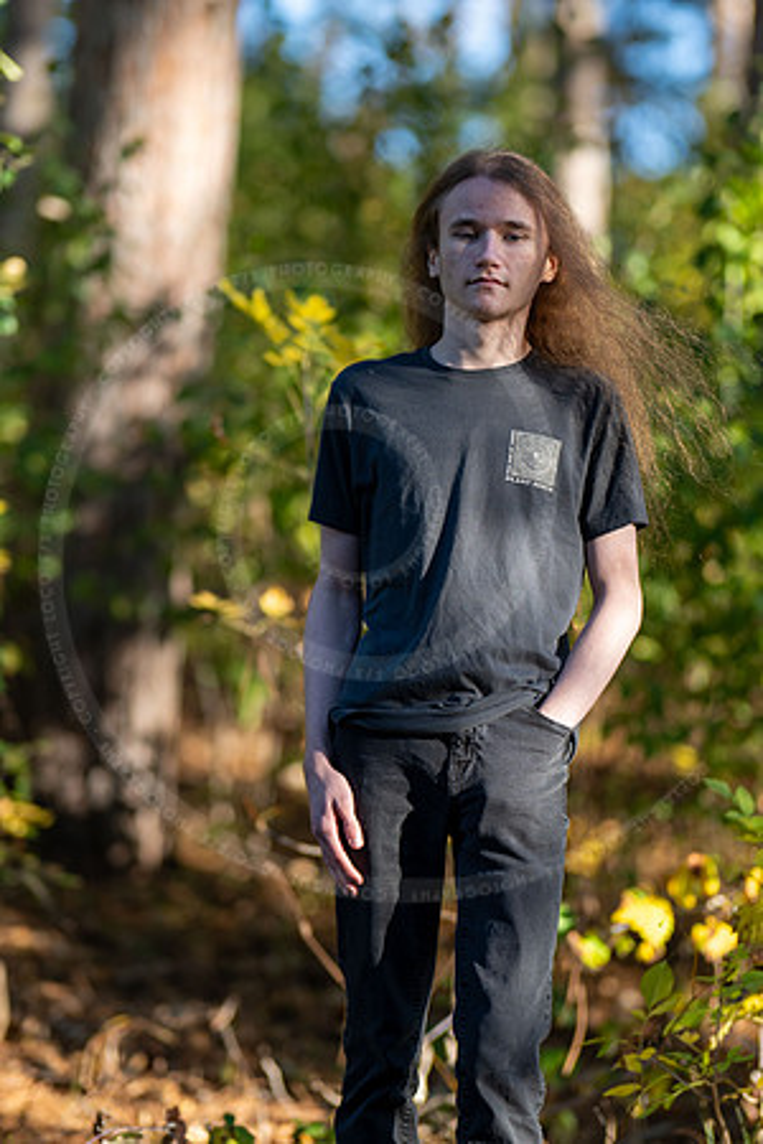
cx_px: 382
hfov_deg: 10.8
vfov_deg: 16.1
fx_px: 4037
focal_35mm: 127
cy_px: 572
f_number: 1.2
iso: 80
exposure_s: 1/1000
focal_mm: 85
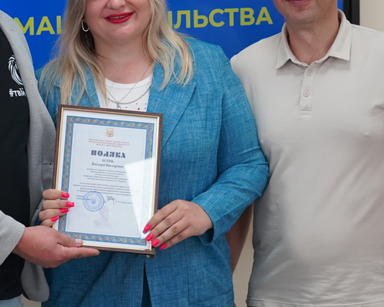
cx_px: 131
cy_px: 116
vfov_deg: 9.5
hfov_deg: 11.8
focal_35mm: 163
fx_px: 1853
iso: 800
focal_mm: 75
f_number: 4
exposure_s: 1/160
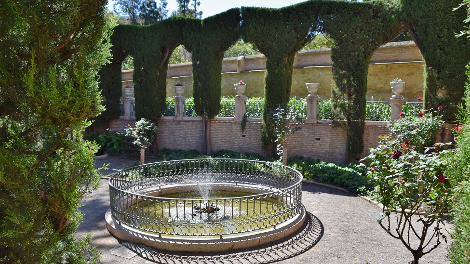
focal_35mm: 29
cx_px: 234
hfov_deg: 66.1
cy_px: 158
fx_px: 361
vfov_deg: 40.0
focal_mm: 18
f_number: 8
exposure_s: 1/250
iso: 250
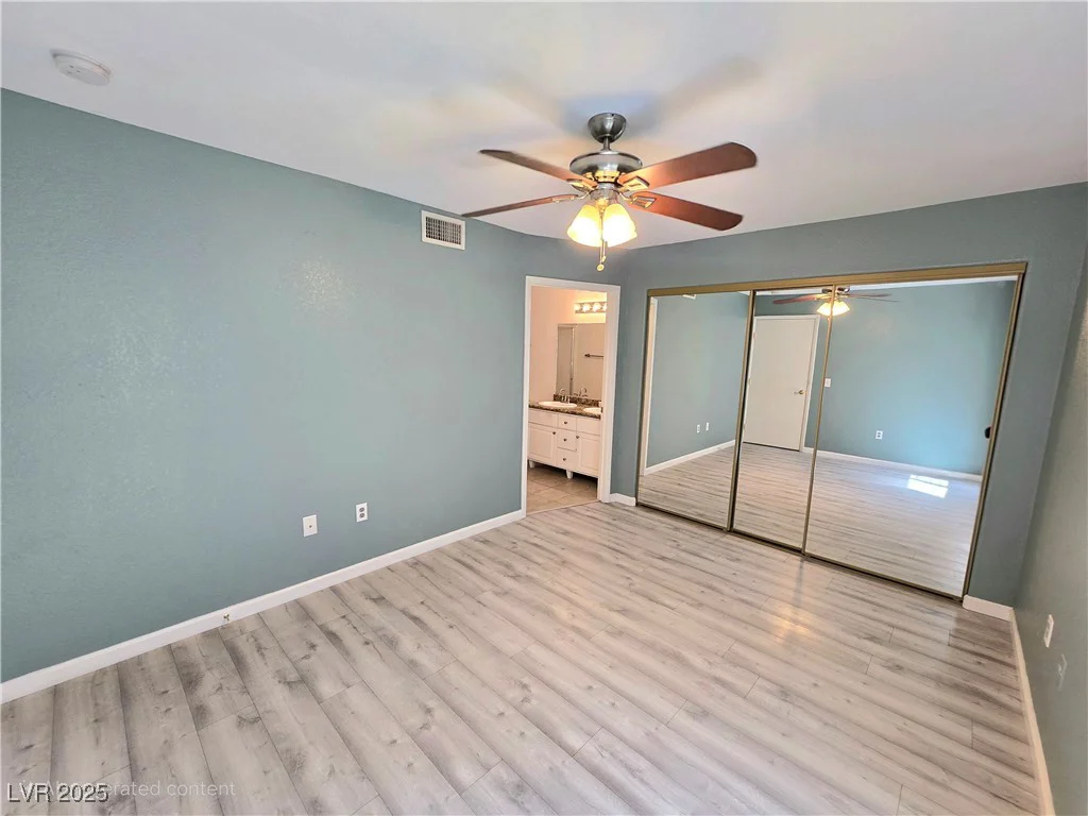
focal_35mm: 13
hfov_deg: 106.2
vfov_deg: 89.9
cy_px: 408
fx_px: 409
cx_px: 544
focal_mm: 2.2
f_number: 2.2
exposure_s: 1/60.2
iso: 100
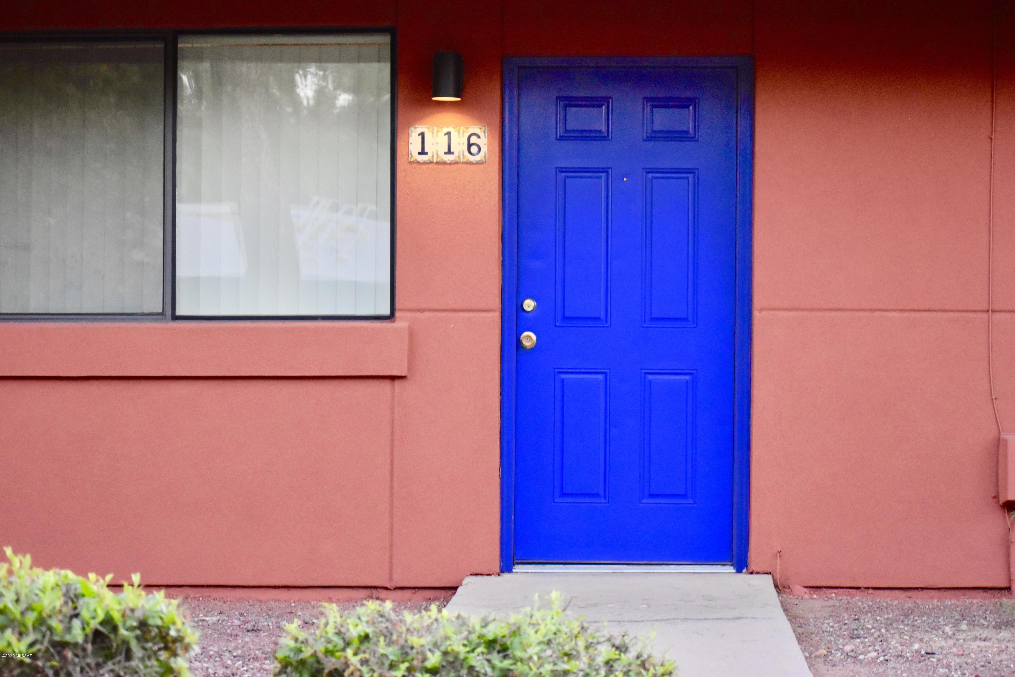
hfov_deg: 19.5
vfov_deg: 13.0
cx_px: 508
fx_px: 2960
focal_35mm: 105
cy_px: 338
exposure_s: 1/250
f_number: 4.5
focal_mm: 70
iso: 2800
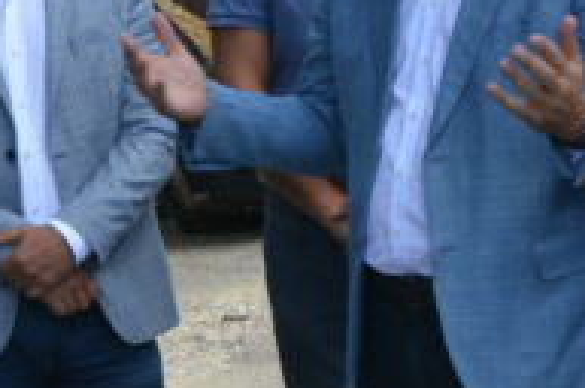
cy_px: -35
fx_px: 2531
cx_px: 355
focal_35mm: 156
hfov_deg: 13.2
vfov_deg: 8.7
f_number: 5.6
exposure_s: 1/125
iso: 110
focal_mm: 26
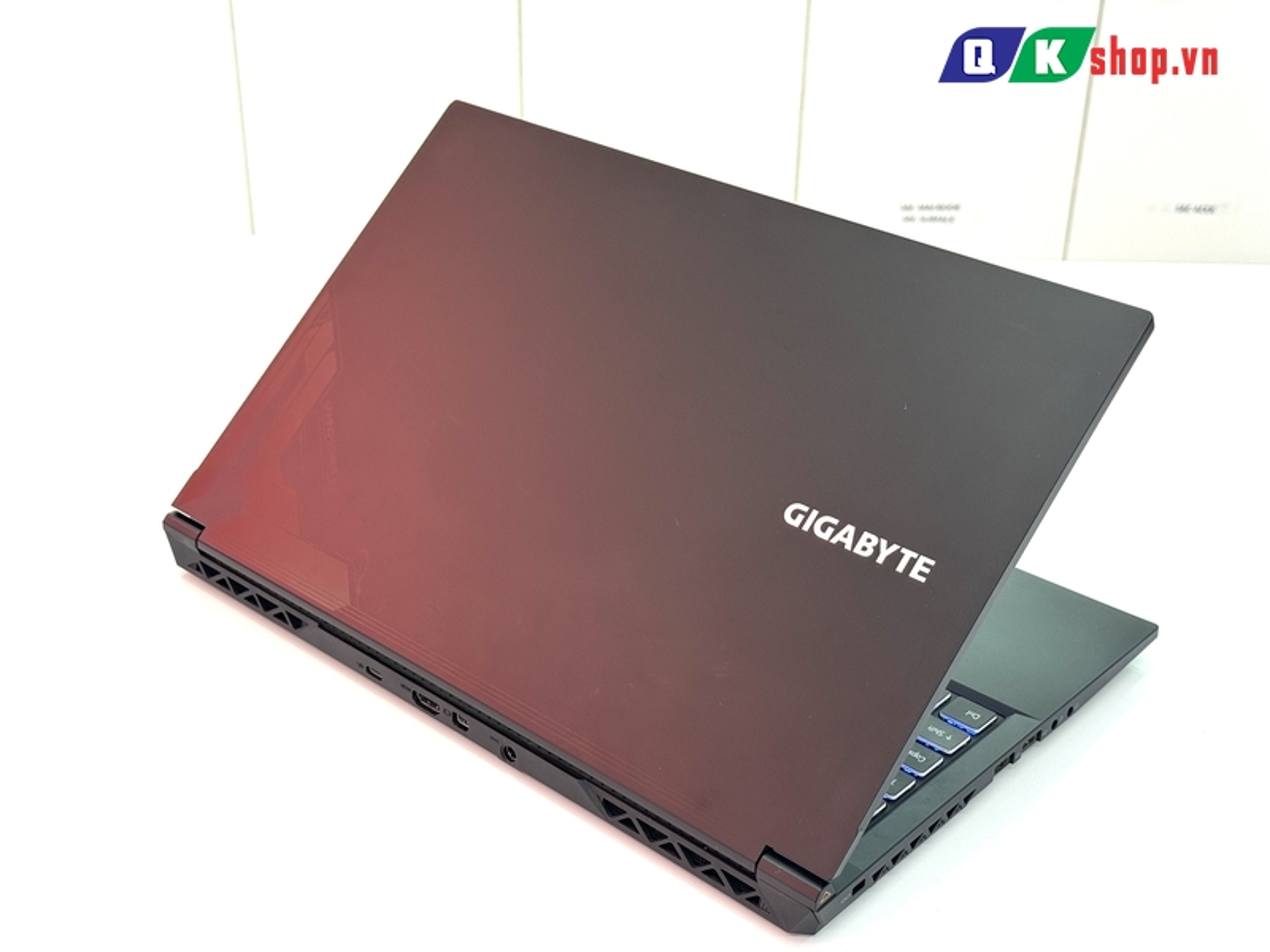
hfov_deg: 39.7
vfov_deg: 30.3
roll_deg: +0.1
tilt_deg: -28.5
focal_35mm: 48
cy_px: 476
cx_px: 635
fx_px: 1761
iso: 50
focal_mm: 6.76
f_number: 1.78
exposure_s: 1/121
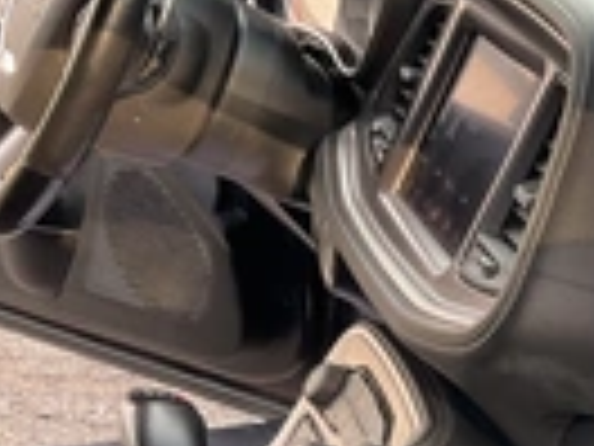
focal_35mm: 88
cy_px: 473
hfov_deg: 20.4
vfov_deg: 16.4
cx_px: 770
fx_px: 1510
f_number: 1.8
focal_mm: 3
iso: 32
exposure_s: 1/122
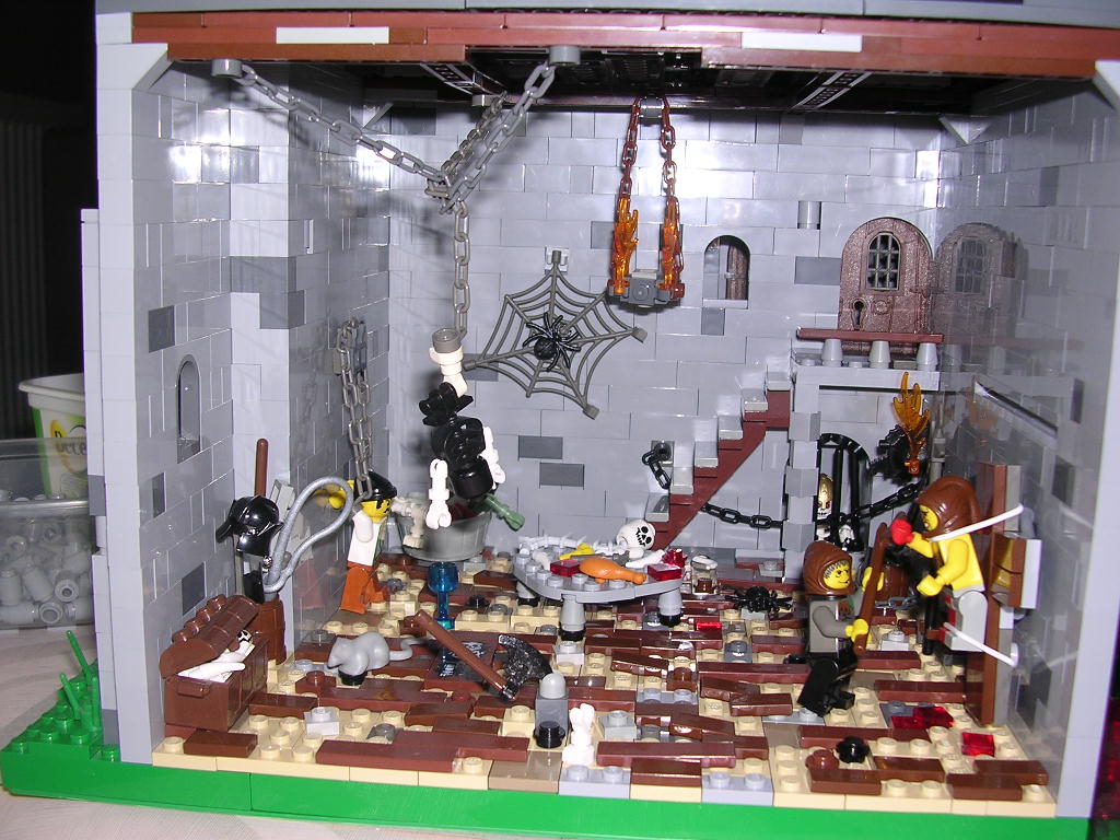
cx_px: 560
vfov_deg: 37.7
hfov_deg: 49.0
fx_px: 1229
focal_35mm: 38
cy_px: 420
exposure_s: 1/60.1
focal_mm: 5.8
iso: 100
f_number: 2.8
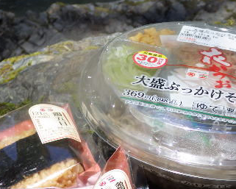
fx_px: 489
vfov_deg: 21.9
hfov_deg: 27.1
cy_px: 84
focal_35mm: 70
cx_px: 144
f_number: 3.5
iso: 125
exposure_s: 1/640
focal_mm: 6.4
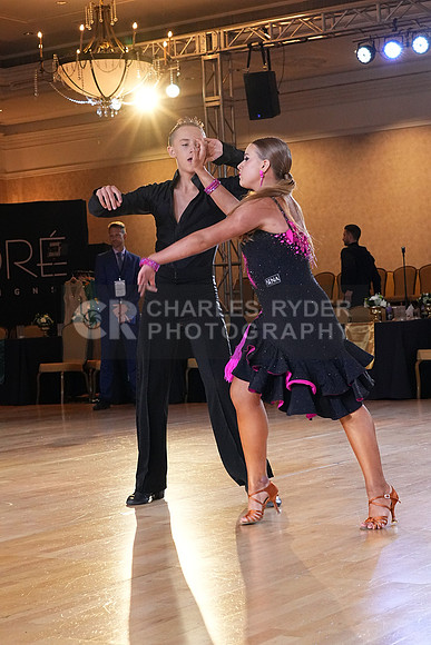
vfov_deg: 27.7
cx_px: 216
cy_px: 322
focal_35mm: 73
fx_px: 1310
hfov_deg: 18.7
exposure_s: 1/200
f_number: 7.1
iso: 5000
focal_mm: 49
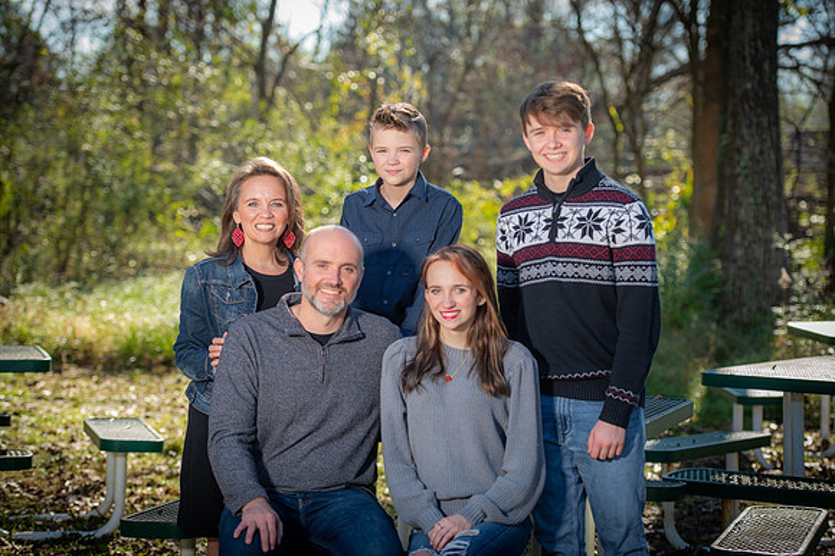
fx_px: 2133
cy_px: 278
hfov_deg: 22.2
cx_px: 418
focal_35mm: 92
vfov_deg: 14.8
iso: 50
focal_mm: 92
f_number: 3.5
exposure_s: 1/250
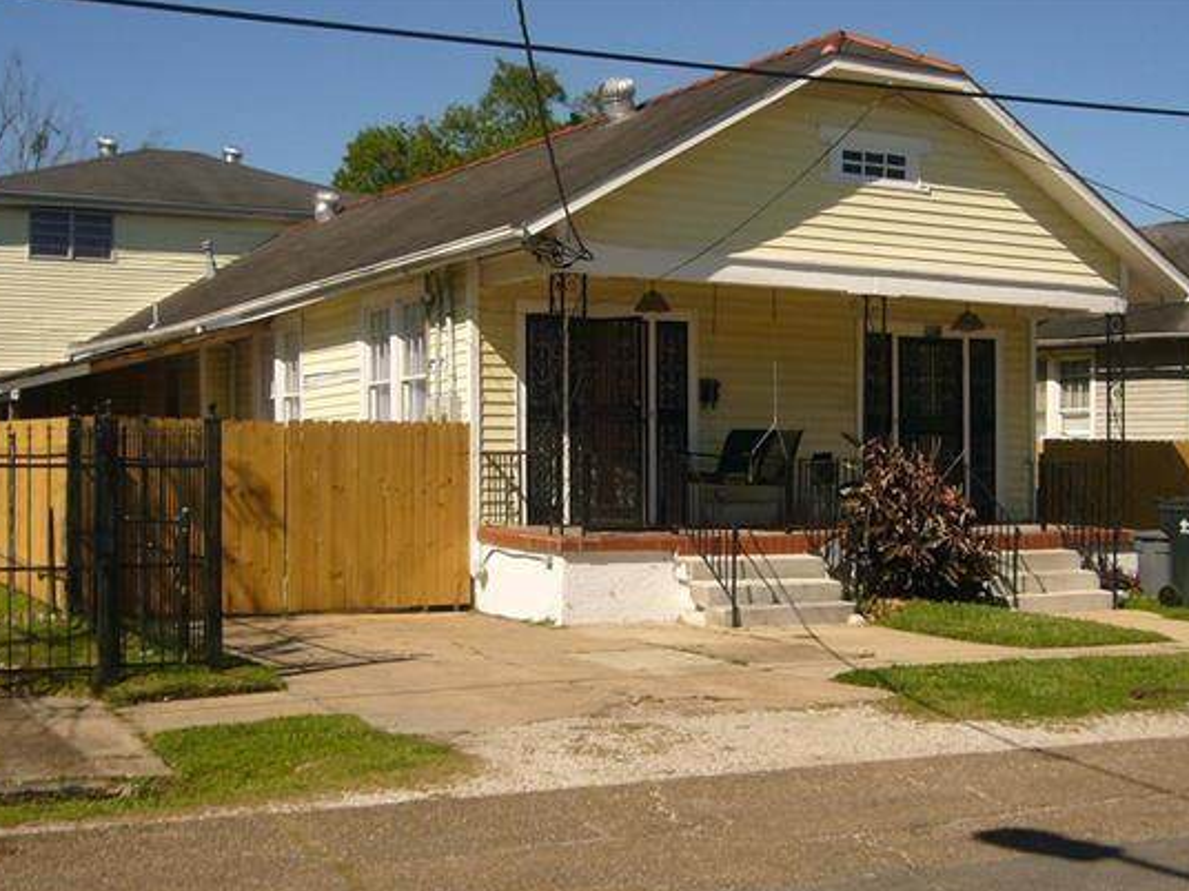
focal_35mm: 49
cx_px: 608
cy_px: 521
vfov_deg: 29.6
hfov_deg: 38.9
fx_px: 1683
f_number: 5.6
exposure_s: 1/640
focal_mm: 4.9
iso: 80
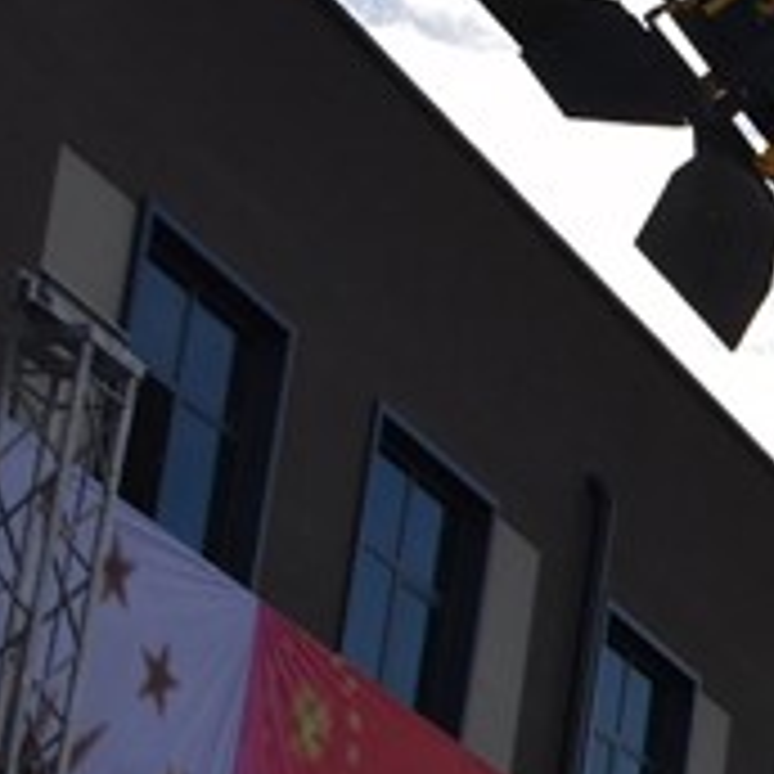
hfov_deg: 10.4
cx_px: 1814
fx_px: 3719
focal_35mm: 147
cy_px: 1393
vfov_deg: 11.1
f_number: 10
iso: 100
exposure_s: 1/250
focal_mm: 18
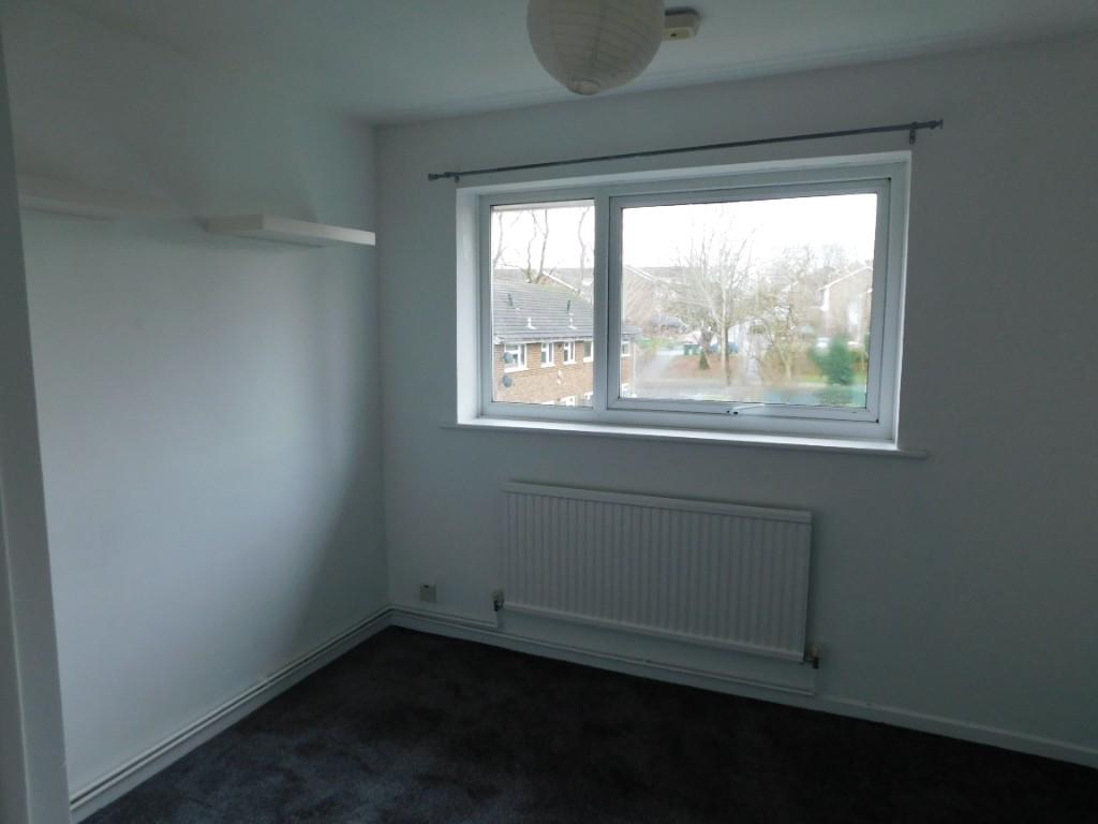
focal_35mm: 23
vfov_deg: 58.9
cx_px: 549
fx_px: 730
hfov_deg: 73.9
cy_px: 412
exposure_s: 1/30
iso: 125
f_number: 3
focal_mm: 4
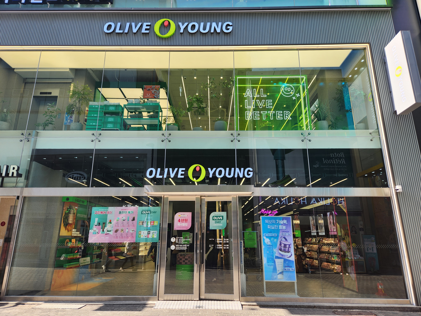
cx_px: 210
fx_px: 280
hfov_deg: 73.9
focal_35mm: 23
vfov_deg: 58.9
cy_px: 158
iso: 20
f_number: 1.8
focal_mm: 5.4
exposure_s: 1/306
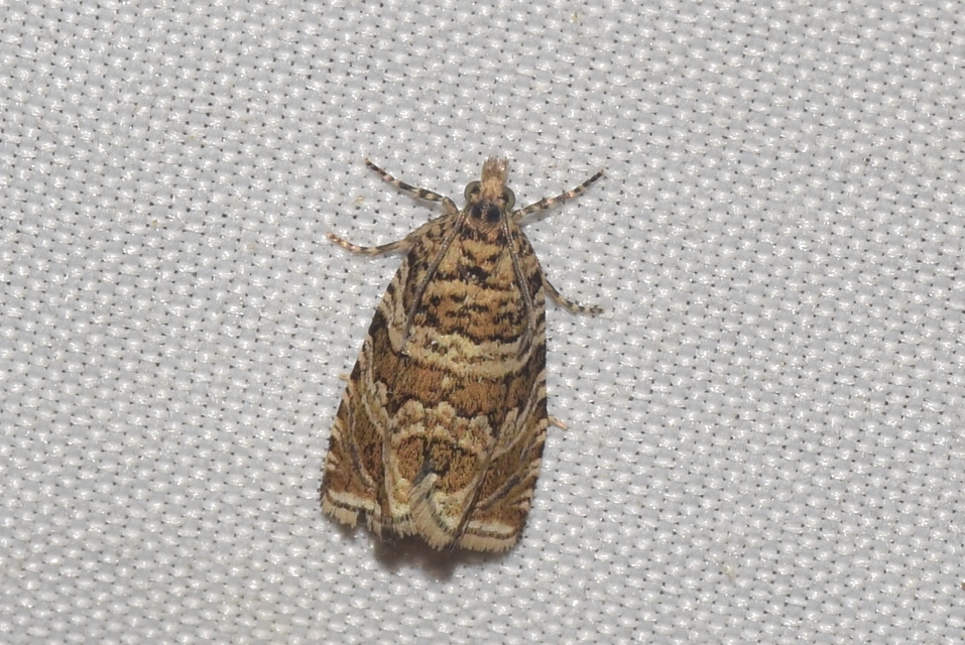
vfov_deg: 6.6
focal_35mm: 210
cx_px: 482
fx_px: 5634
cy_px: 322
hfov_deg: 9.8
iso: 100
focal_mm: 140
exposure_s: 1/160
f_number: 16
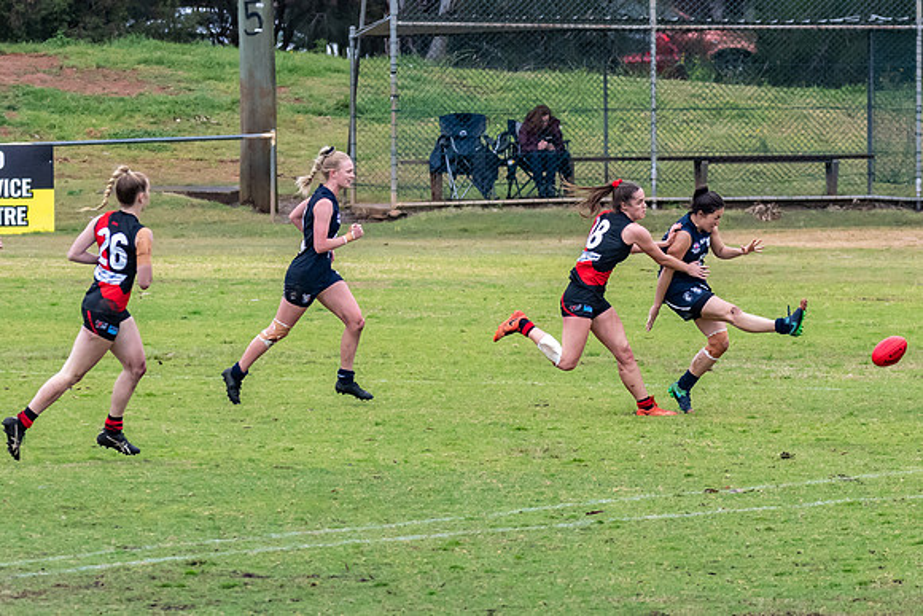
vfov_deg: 2.8
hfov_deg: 4.3
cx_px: 726
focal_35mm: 483
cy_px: 288
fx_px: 12397
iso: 1250
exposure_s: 1/2500
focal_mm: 190
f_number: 7.1
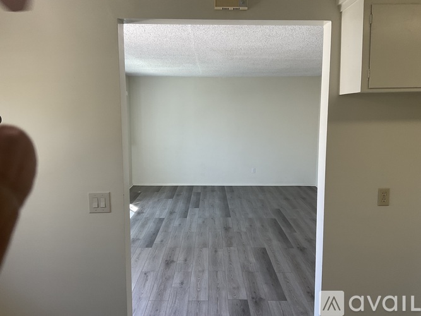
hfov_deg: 61.7
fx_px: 353
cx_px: 210
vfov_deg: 48.2
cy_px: 158
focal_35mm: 29
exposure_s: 1/120
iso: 40
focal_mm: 3
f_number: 1.8
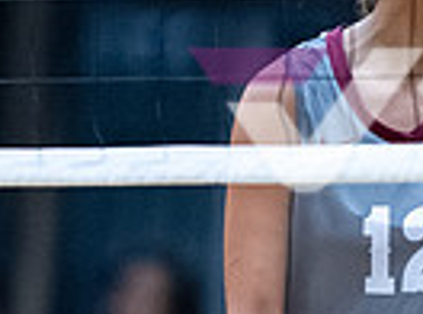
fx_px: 16059
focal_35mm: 1319
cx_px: 225
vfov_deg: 1.1
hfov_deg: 1.5
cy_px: -68
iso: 3200
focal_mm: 200
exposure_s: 1/1600
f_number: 2
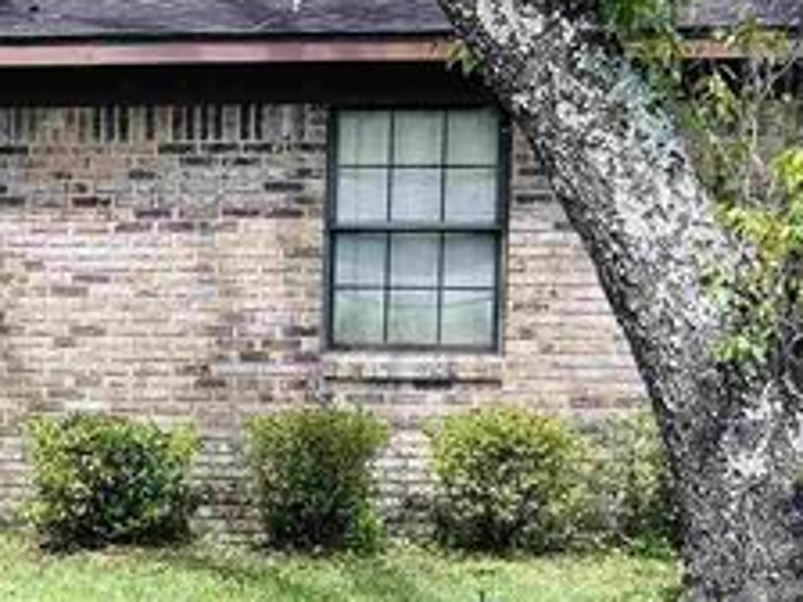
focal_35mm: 119
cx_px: -416
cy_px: 416
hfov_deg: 15.3
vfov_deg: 12.4
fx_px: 2760
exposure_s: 1/814
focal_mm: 5.7
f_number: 1.5
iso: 50
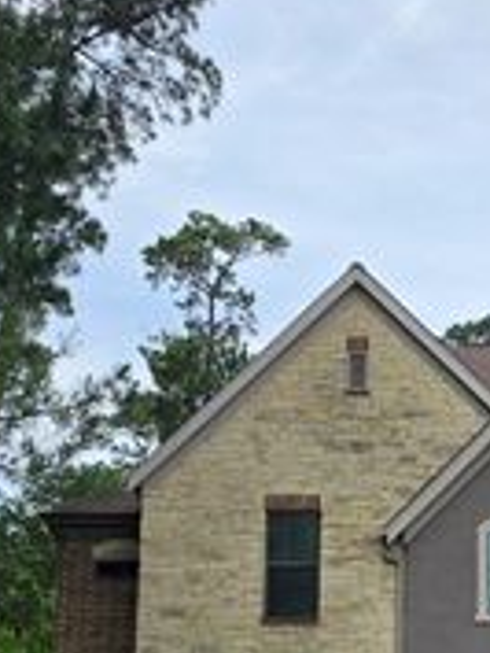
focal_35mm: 65
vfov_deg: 28.7
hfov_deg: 21.6
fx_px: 1225
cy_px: 581
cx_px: 512
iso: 80
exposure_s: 1/10000
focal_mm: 6.25
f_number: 1.7
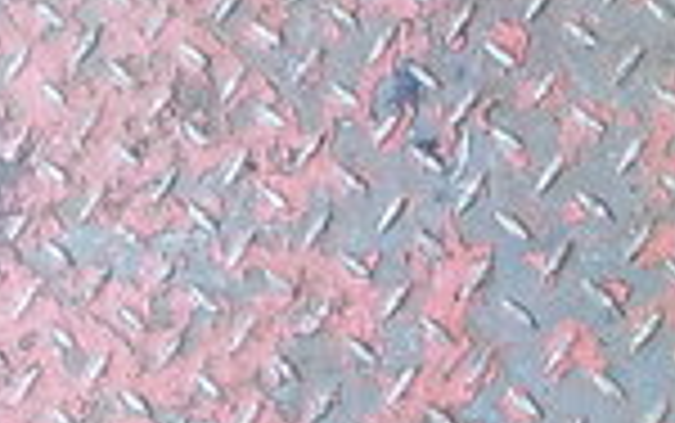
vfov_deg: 9.6
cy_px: 306
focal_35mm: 136
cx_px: 1134
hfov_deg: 14.0
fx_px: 2504
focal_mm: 4.1
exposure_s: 1/30
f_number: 3.3
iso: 320
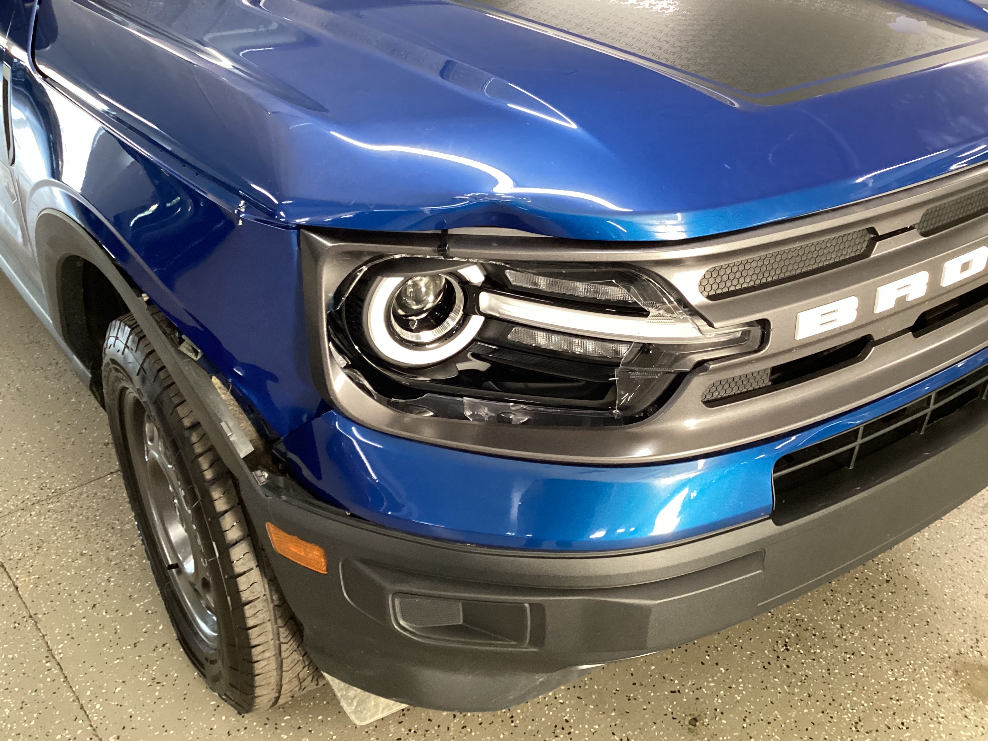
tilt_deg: -32.3
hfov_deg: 53.9
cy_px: 368
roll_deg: +1.9
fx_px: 970
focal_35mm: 34
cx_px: 451
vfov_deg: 41.8
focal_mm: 3.3
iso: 250
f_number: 2.4
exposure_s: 1/40
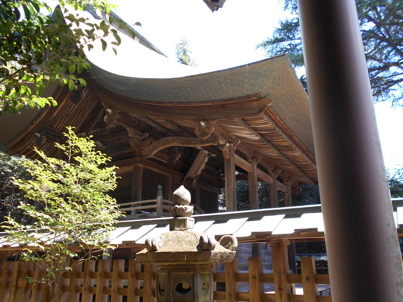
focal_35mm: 30
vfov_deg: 46.8
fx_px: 349
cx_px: 202
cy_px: 151
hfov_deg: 60.0
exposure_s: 1/60
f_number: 3.4
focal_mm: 5.1
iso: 80
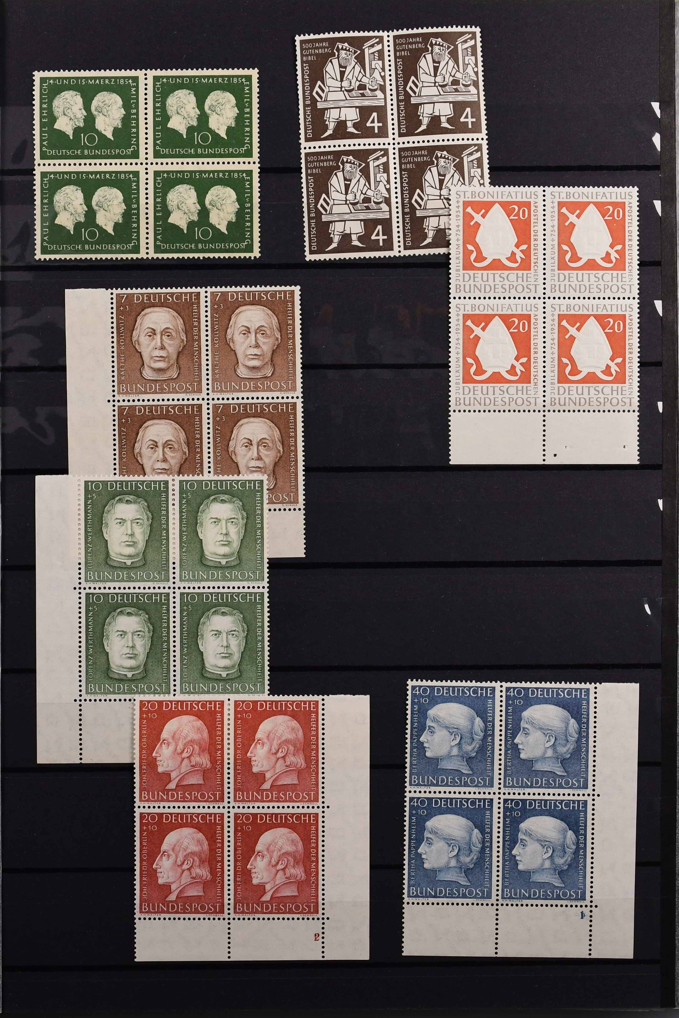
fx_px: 1811
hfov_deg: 21.2
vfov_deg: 31.4
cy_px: 509
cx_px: 340
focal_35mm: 64
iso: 1000
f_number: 8
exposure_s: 1/400
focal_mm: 32
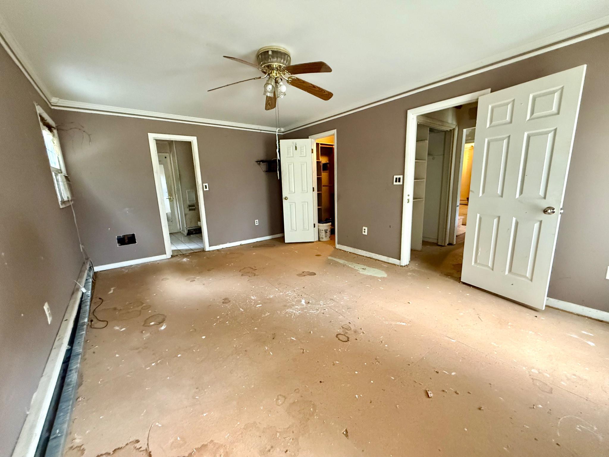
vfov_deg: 85.7
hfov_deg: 102.1
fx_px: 246
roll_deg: +1.8
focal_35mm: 14
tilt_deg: -10.5
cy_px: 228
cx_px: 304
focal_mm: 2.22
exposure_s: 1/60
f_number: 2.2
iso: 1000
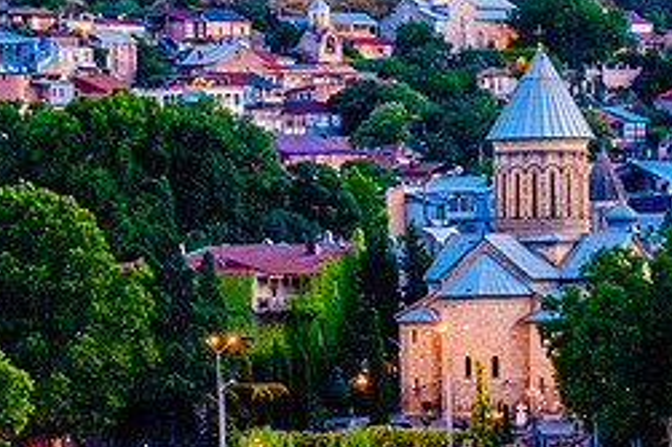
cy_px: 333
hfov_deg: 10.1
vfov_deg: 6.8
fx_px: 3787
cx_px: 103
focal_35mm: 203
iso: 160
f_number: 8
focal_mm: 56
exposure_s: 4.3
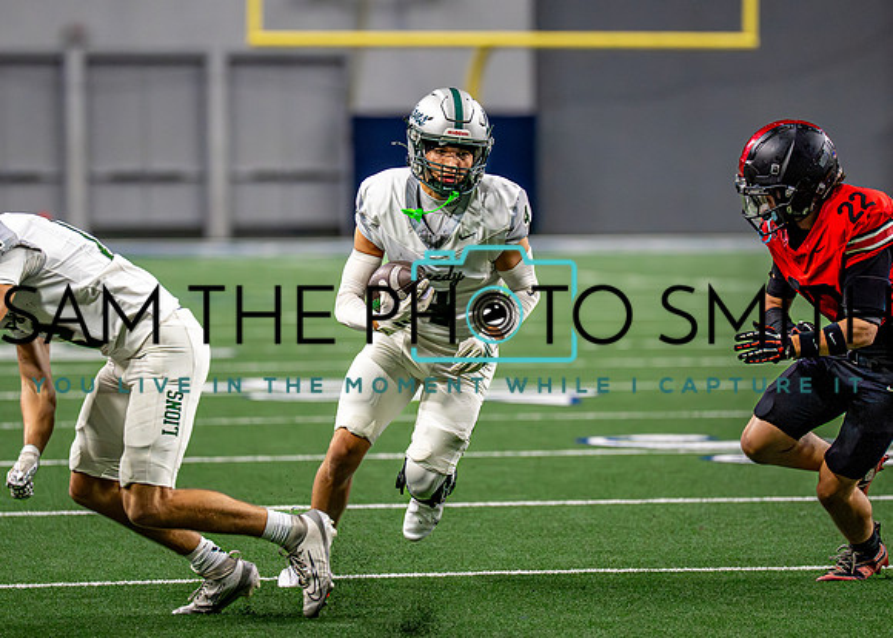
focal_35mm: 314
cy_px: 297
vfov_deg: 4.6
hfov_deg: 6.4
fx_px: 7951
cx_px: 463
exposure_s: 1/2000
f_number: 2.8
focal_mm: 200
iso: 4000
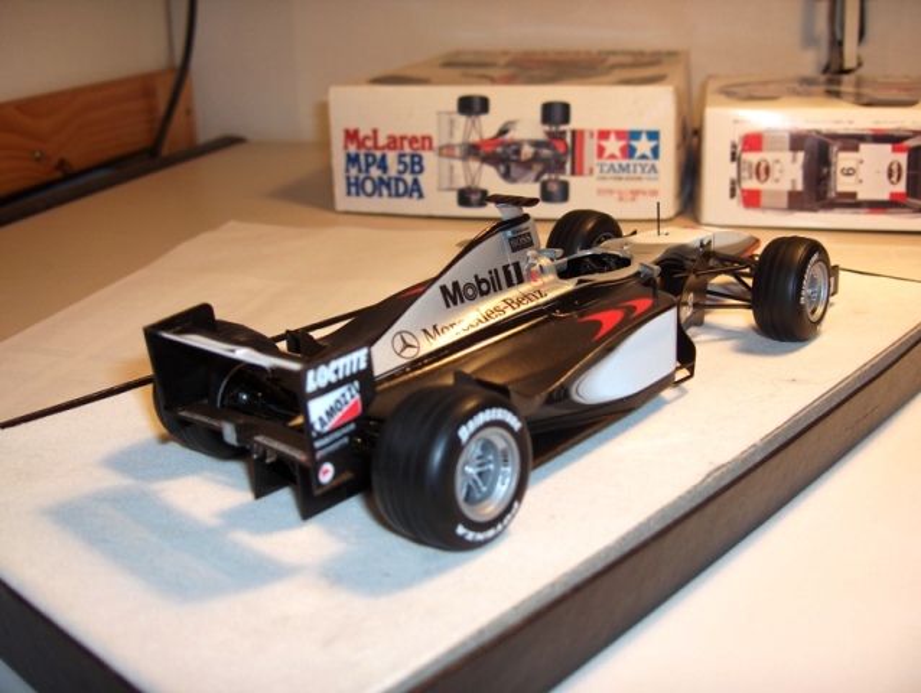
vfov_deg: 36.9
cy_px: 346
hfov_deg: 47.8
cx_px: 460
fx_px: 1039
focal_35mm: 39
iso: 162
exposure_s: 1/60
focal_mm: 8
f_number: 2.8
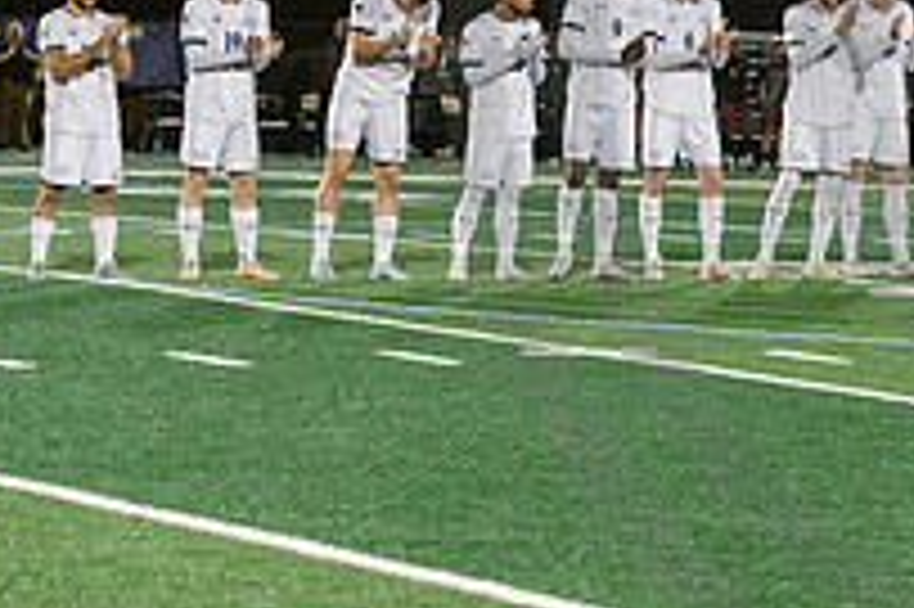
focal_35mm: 200
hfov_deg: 10.1
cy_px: 43
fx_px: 5074
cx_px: 1243
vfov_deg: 6.8
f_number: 4.5
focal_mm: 70
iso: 2500
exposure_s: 1/320
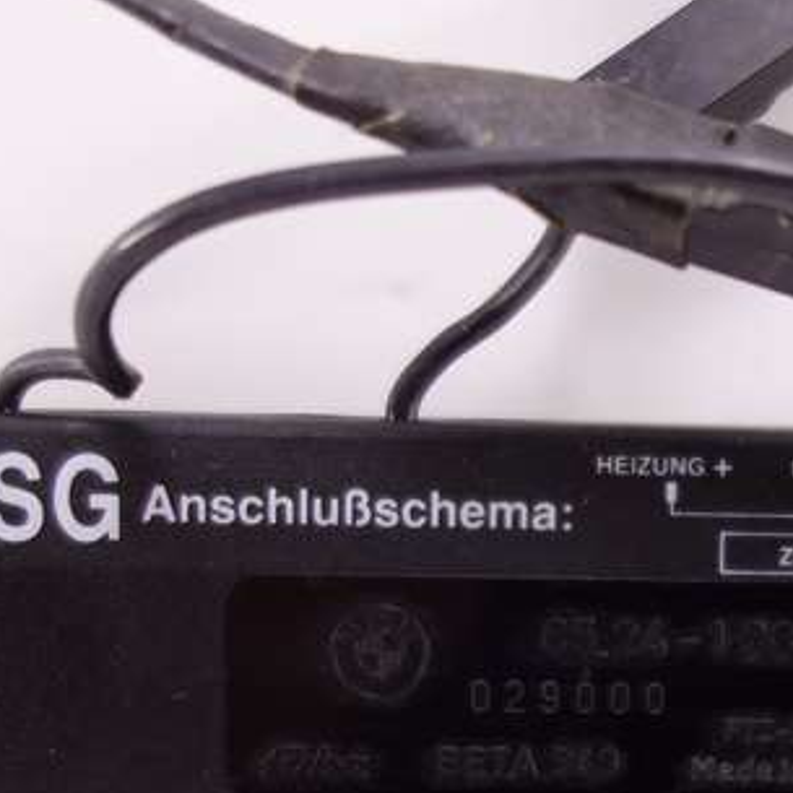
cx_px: 759
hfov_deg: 25.8
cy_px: 524
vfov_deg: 26.7
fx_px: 1659
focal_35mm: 64
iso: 125
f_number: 1.8
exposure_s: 1/100
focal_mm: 10.4
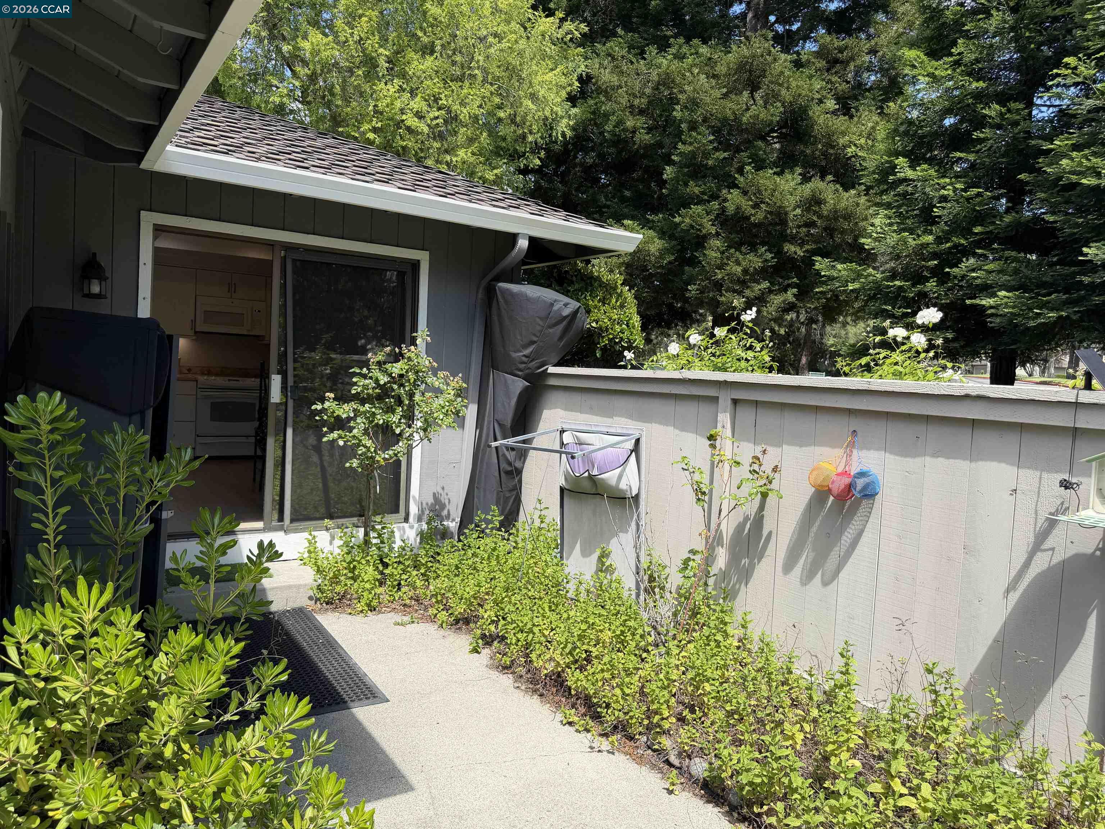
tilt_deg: -4.0
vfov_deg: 56.8
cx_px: 552
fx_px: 766
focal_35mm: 24
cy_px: 414
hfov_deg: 71.6
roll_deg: -1.9
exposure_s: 1/1689
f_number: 1.78
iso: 80
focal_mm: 6.76
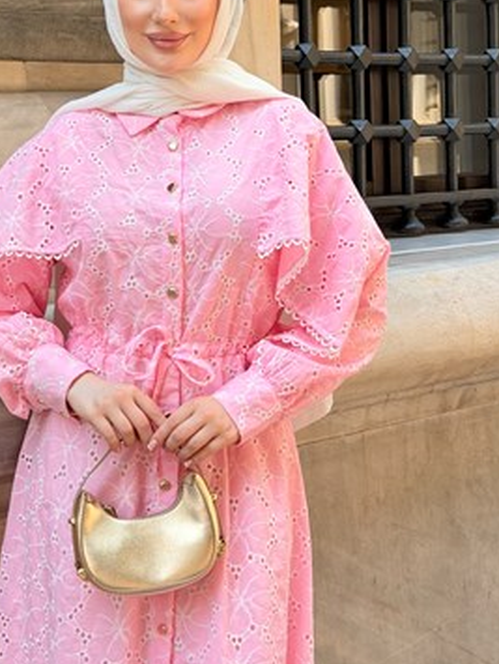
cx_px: 148
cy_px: 199
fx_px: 1381
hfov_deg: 20.4
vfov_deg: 26.8
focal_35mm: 72
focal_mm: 6.76
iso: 64
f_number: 1.78
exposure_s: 1/484
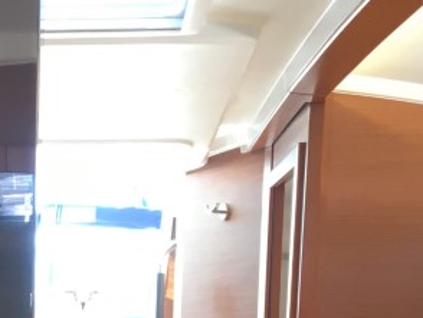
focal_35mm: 101
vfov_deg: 13.5
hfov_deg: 18.9
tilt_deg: -8.6
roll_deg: +1.2
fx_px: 1235
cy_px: 528
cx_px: -10
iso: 25
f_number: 2.2
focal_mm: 4.15
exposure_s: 1/33
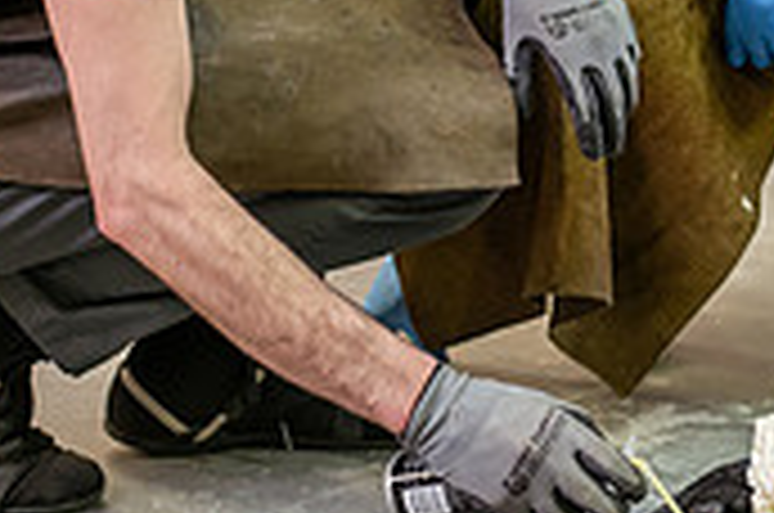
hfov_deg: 12.2
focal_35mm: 169
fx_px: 3627
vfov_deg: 8.1
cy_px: 47
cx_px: 554
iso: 640
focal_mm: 50
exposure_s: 1/160
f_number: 2.2
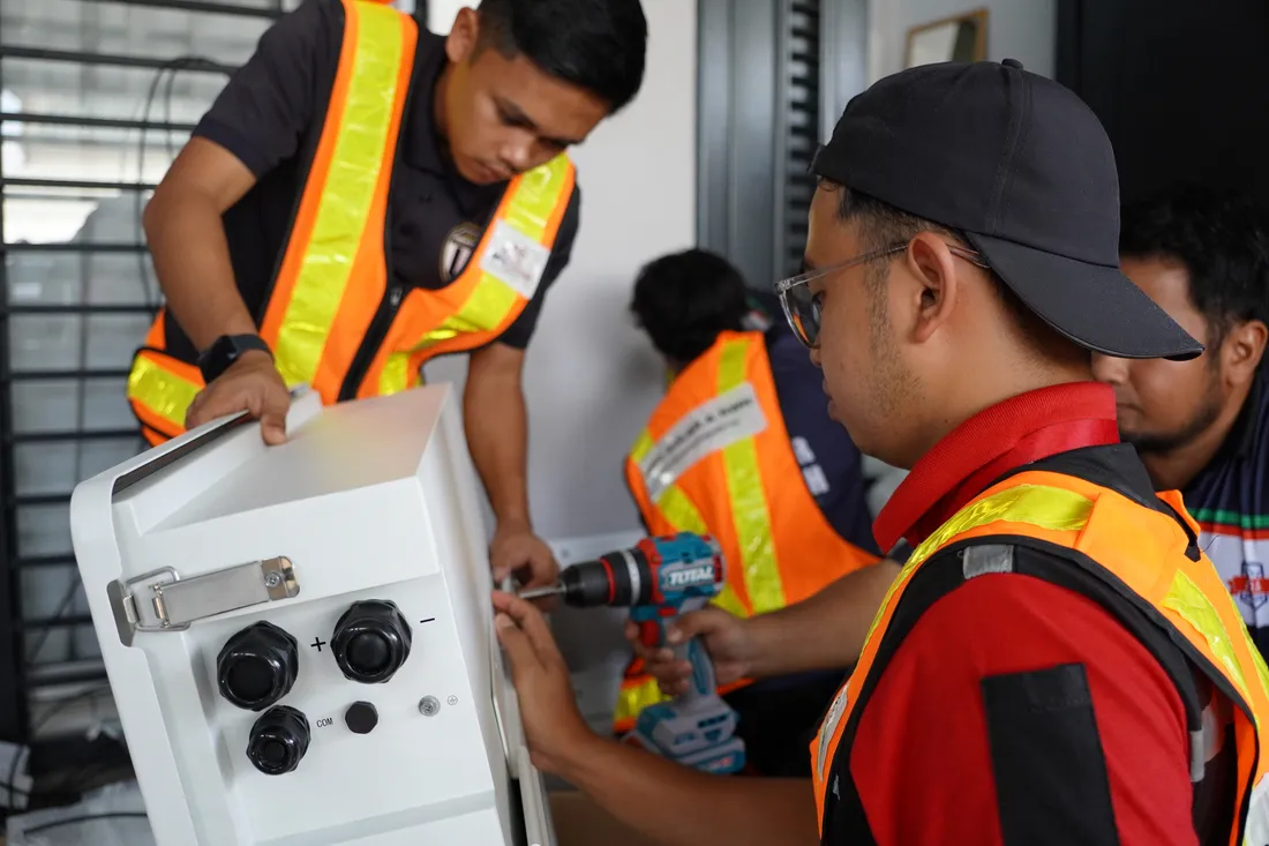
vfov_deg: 39.6
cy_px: 423
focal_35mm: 33
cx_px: 634
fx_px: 1174
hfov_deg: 56.8
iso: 1000
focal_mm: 22.2
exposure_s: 1/640
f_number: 2.8
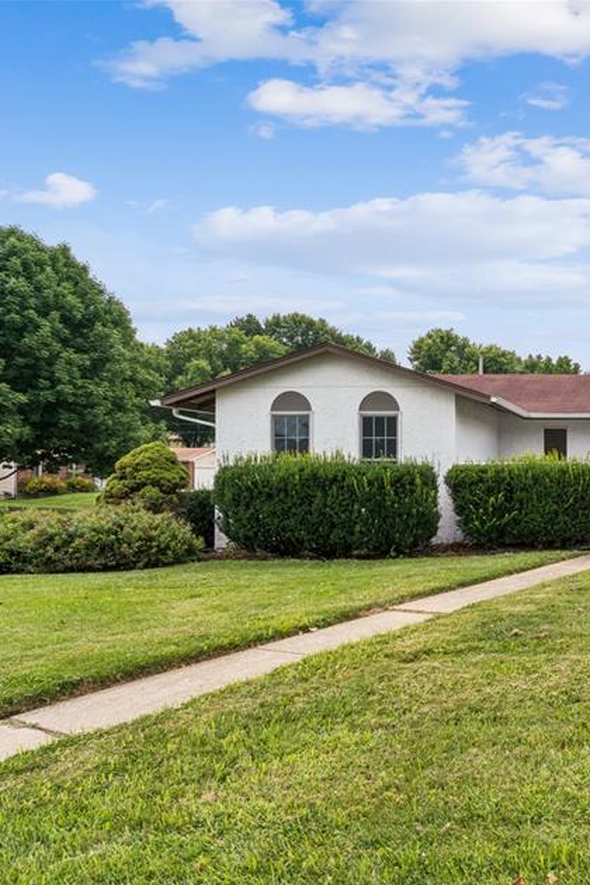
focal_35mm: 27
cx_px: 652
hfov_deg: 38.8
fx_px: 675
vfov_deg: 66.4
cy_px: 478
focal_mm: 16.9
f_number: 22
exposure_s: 1/20
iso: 100
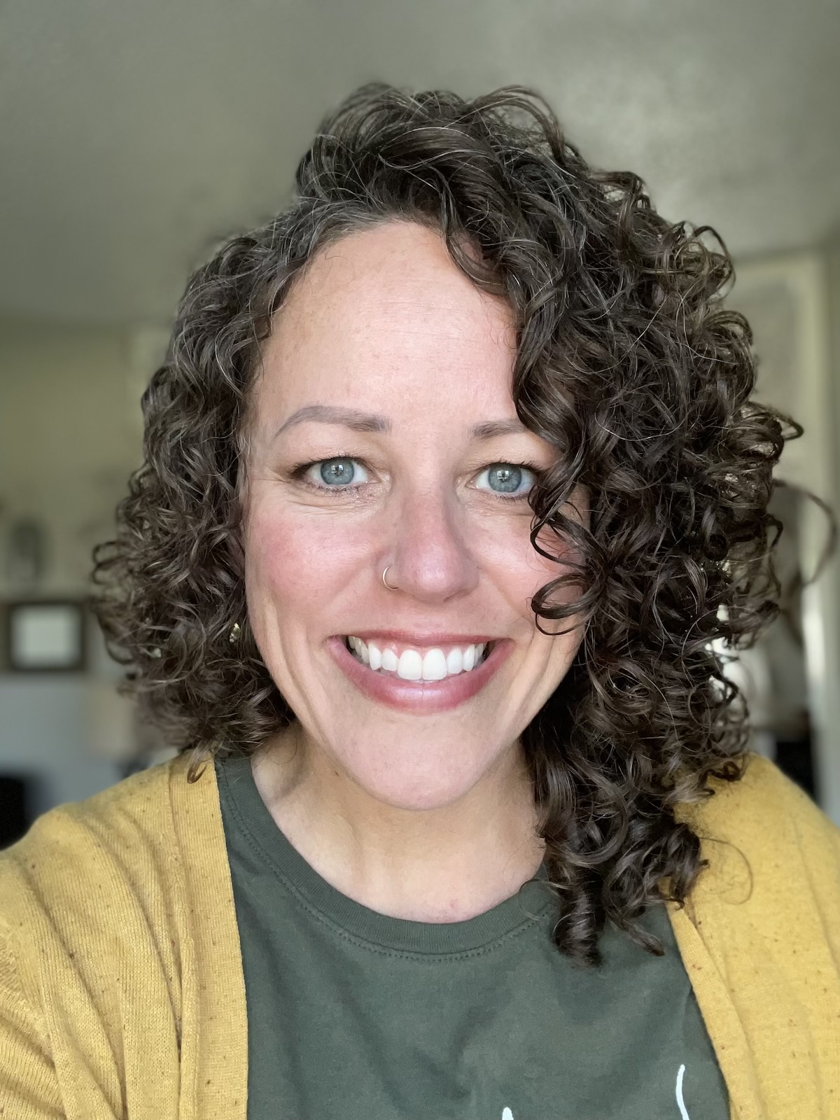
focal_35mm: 30
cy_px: 560
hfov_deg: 46.8
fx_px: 971
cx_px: 420
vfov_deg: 60.0
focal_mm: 2.71
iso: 100
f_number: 2.2
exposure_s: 1/60
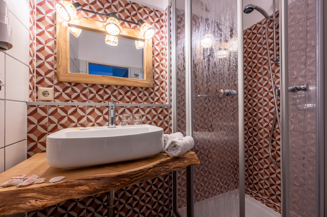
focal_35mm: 14
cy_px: 108
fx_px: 127
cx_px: 164
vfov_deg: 81.1
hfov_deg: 104.3
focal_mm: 14
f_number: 8
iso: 400
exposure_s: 1/20
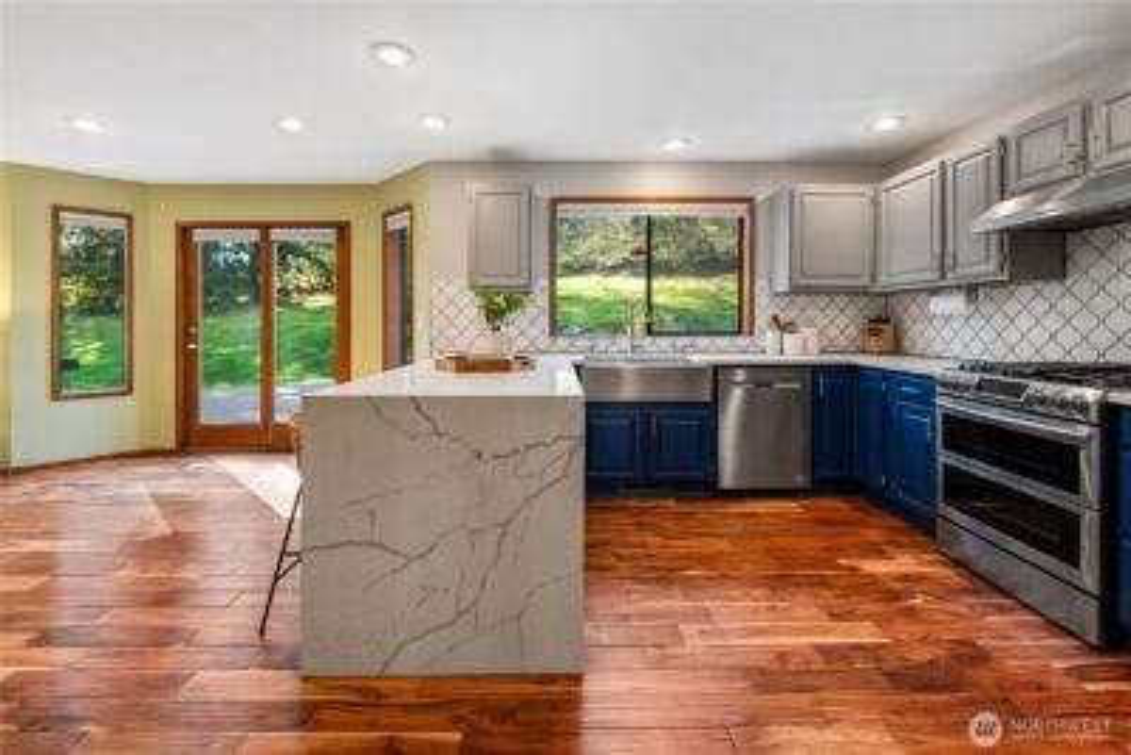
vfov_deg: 77.4
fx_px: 471
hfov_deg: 100.4
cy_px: 378
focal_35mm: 15
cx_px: 566
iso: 6400
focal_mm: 15
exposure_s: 1/60
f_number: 8
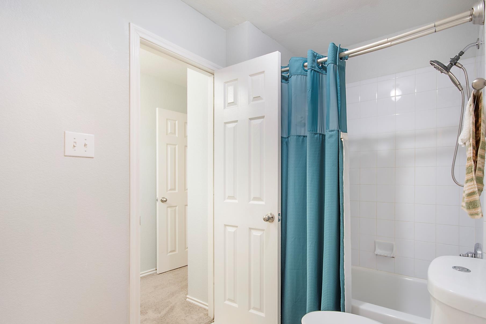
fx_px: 229
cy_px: 179
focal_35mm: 17
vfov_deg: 70.2
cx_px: 249
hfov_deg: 93.3
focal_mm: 10
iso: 100
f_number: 11
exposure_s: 1/2
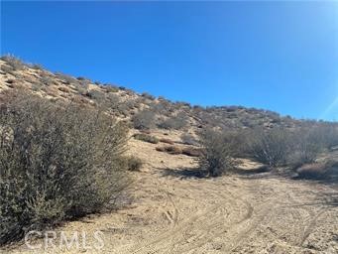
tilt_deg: +11.3
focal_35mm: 26
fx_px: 254
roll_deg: -3.0
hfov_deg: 67.3
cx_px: 169
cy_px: 127
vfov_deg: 53.1
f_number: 1.8
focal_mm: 4.25
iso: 32
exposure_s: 1/2315
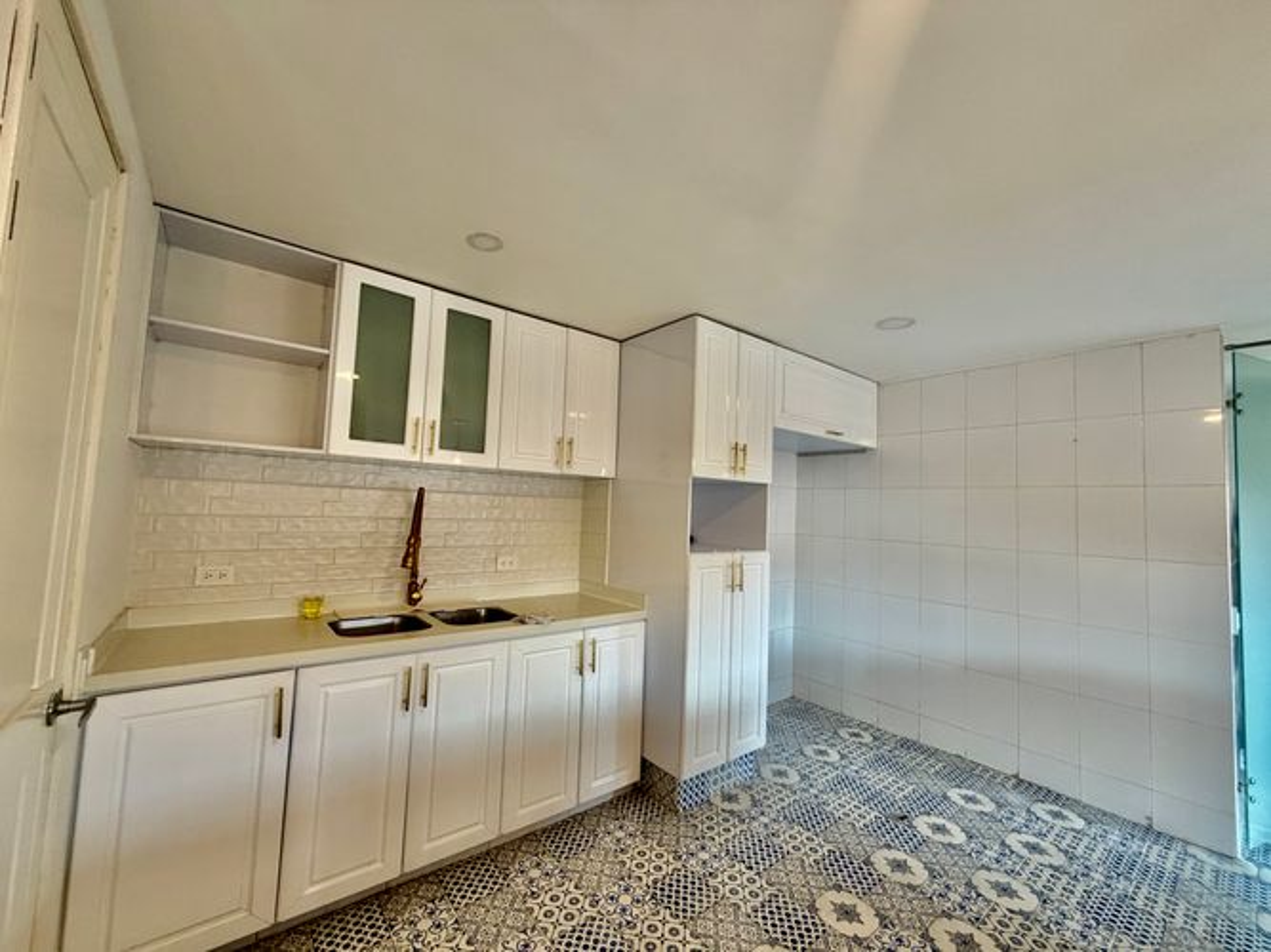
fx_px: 514
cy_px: 476
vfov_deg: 85.7
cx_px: 636
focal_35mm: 14
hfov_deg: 102.1
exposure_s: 1/121
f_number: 2.2
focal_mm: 2.22
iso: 250
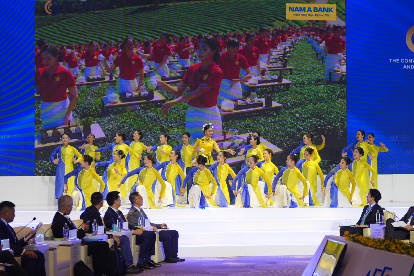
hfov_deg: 20.6
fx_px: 1138
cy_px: 138
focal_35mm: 99
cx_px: 207
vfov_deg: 13.8
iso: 500
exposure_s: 1/200
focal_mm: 99
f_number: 3.5
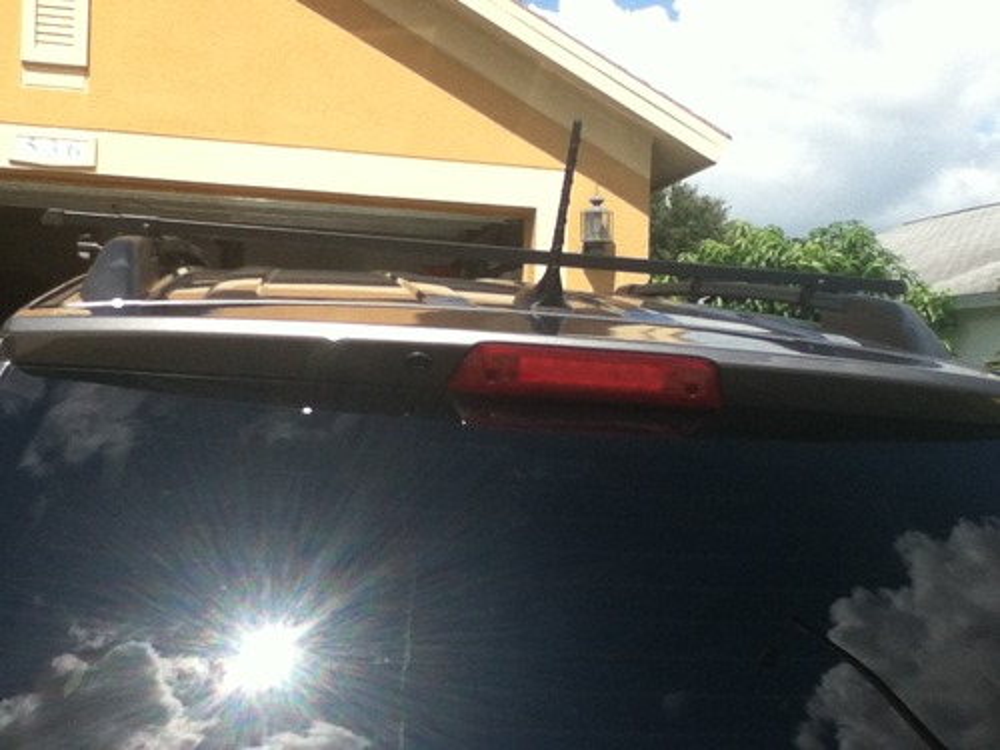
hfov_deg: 56.8
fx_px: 924
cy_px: 375
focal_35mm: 32
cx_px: 500
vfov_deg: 44.2
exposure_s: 1/1127
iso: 80
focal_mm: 3.85
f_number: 2.4
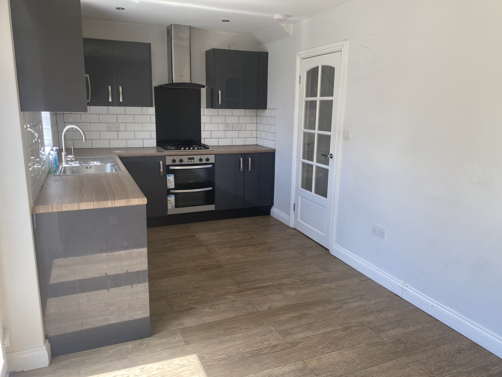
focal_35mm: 26
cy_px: 188
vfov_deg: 53.1
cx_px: 251
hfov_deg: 67.3
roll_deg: -2.0
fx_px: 377
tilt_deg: -12.8
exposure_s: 1/185
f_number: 1.8
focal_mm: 4.25
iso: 32
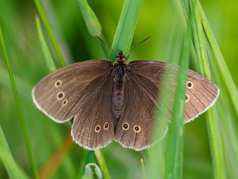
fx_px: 5274
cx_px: 126
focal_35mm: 767
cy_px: 72
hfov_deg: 2.6
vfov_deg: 1.9
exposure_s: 1/1250
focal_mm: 300
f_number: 4.5
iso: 1600
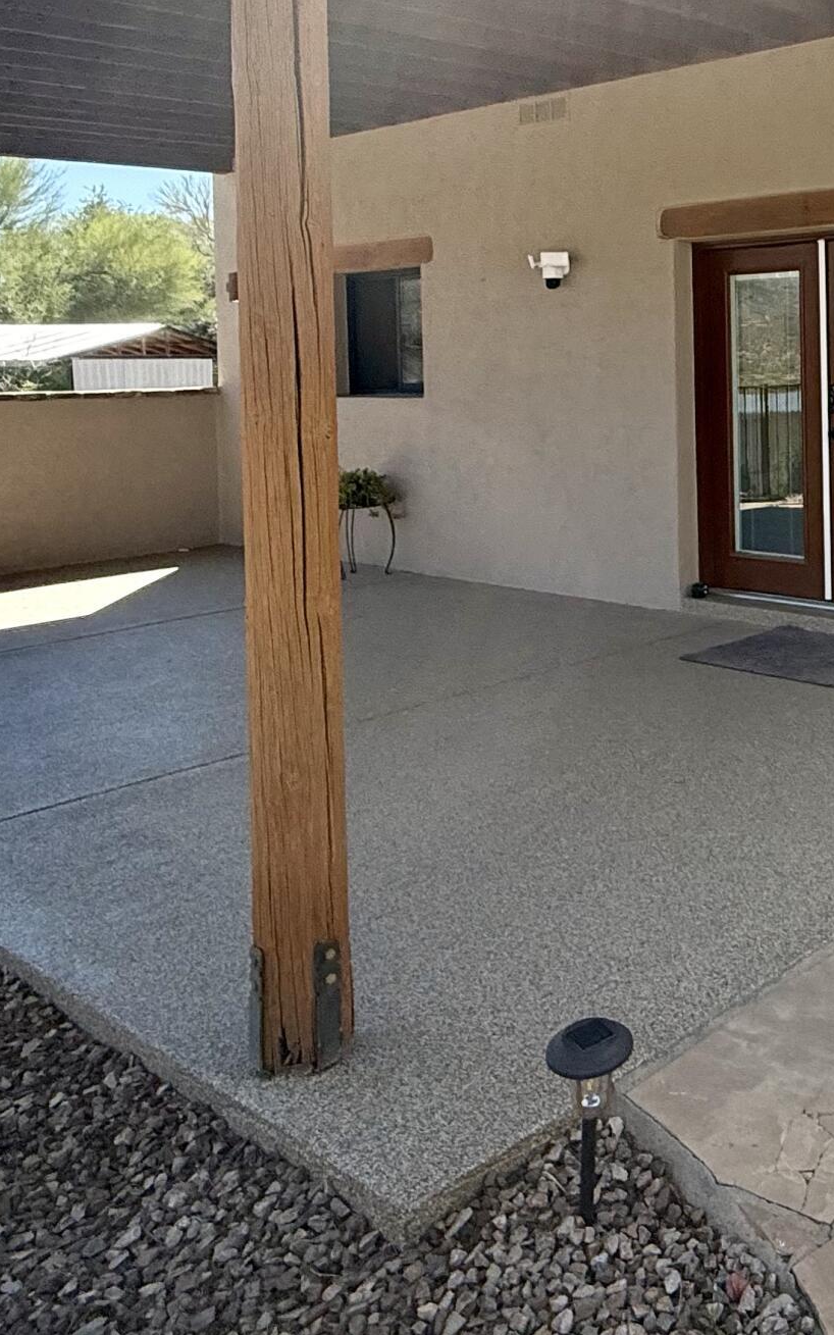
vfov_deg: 55.0
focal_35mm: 34
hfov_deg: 31.8
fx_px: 1237
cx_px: 971
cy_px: 396
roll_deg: +0.6
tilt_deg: -1.9
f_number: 2.2
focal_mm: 2.22
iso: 64
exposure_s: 1/853
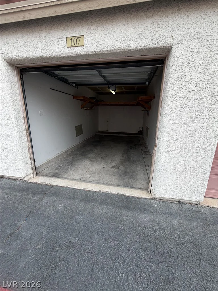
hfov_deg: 85.7
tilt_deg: -14.6
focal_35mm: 14
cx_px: 109
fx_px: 118
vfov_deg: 102.1
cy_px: 146
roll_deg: +0.4
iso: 50
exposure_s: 1/502
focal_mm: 2.22
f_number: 2.2
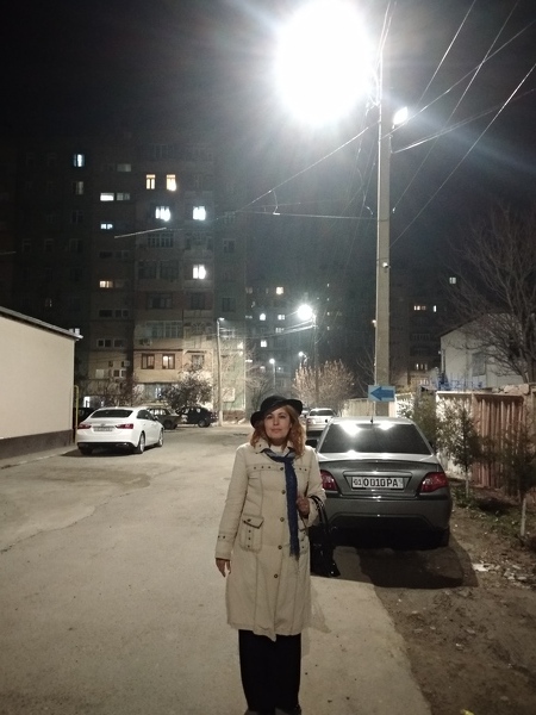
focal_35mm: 26
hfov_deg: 53.1
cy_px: 358
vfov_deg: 67.3
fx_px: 537
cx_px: 268
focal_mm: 3.81
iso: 6400
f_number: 2.2
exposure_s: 1/17
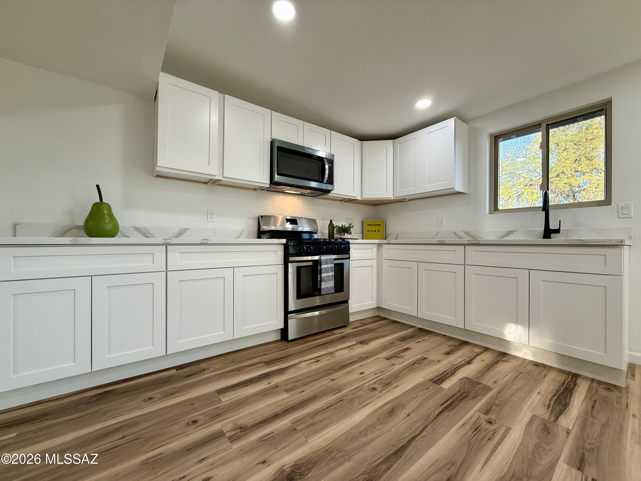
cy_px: 240
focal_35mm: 14
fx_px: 259
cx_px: 320
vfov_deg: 85.7
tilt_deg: -0.4
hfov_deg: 102.1
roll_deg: -0.6
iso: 100
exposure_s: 1/120
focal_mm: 2.22
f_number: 2.2
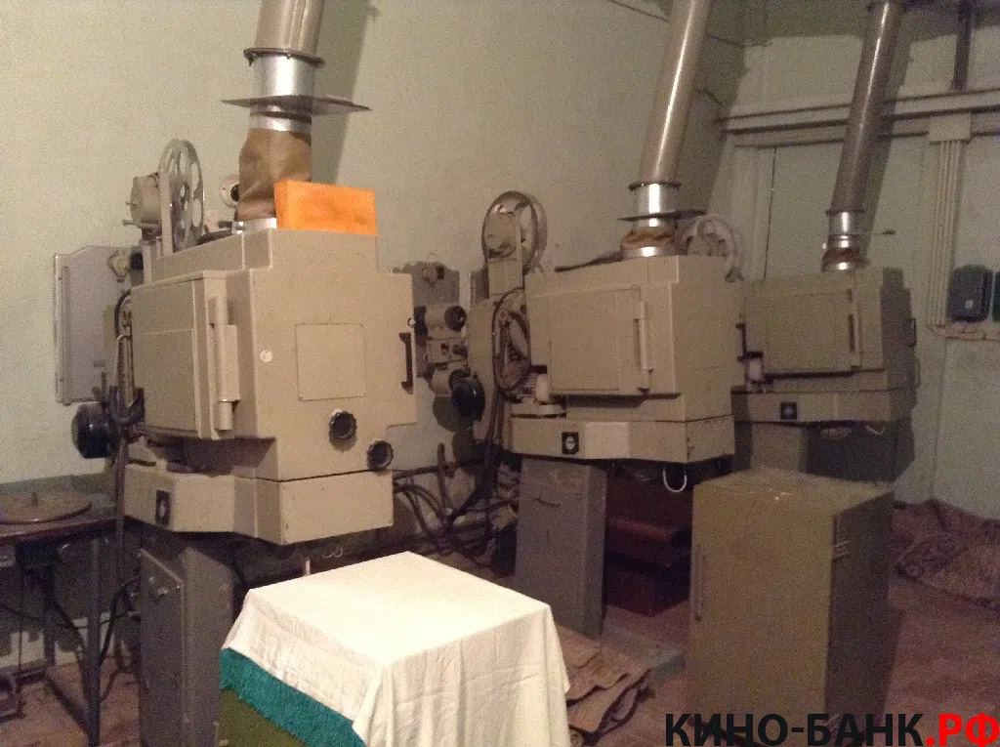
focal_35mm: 33
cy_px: 374
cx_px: 500
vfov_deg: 42.8
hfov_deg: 55.4
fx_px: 952
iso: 500
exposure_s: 1/15
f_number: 2.4
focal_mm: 3.3
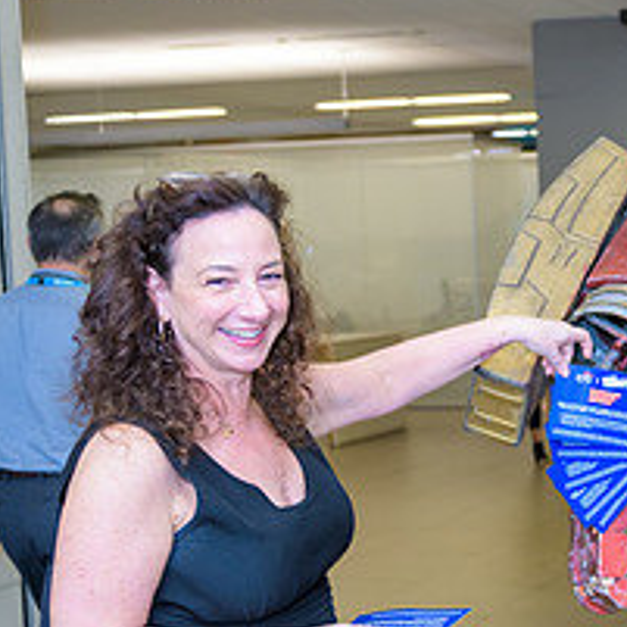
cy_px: 332
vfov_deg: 24.3
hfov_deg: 21.6
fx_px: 1455
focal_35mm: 71
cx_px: 848
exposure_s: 1/125
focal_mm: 29
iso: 800
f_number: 3.2
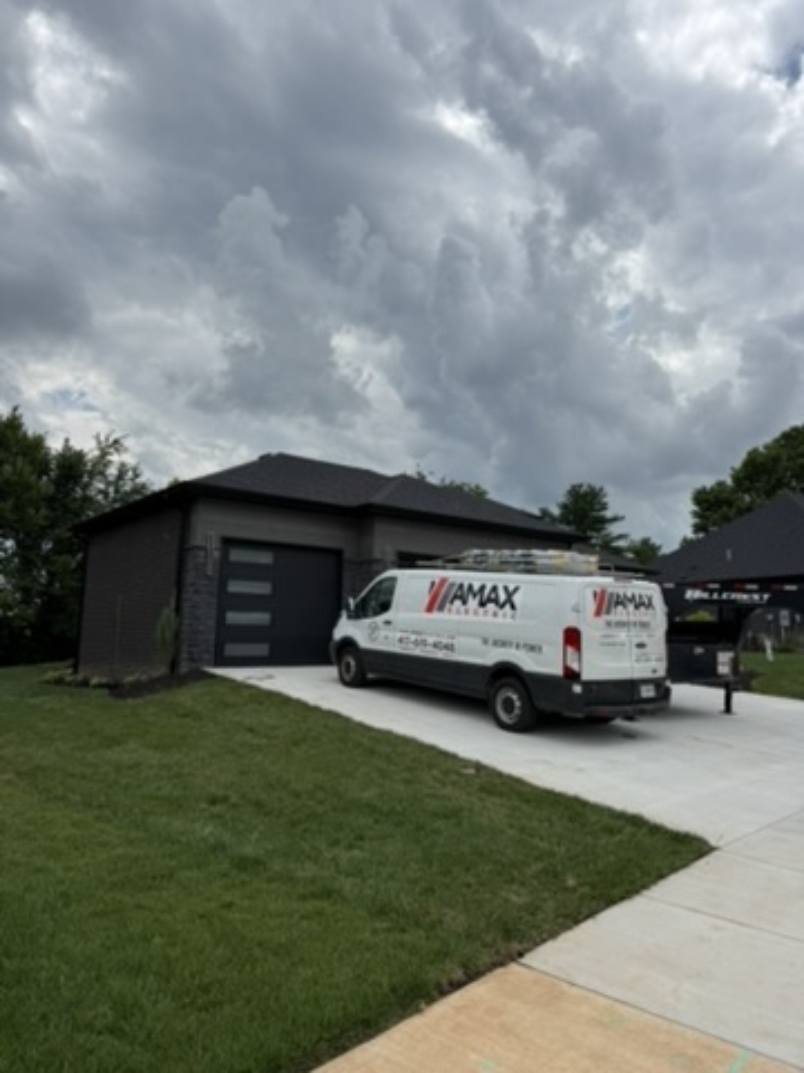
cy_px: 536
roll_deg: -1.7
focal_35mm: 24
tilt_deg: +10.1
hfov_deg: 56.8
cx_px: 402
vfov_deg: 71.6
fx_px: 743
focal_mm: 6.76
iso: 80
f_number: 1.78
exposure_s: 1/9091
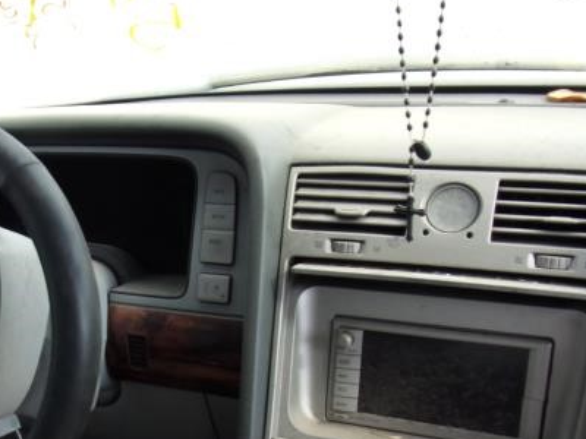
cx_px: 201
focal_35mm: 48
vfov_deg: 29.7
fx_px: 813
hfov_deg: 39.2
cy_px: 337
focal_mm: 4.3
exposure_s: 1/140
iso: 80
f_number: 3.3
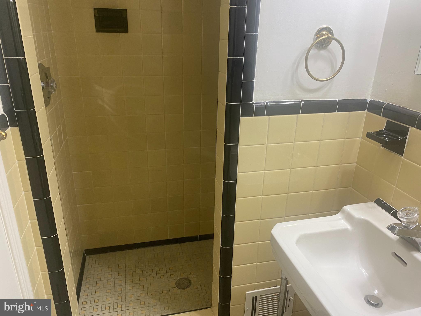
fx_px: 316
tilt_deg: -20.3
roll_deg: -1.3
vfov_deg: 53.1
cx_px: 210
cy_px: 158
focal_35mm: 26
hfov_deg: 67.3
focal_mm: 4.25
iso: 100
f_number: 1.8
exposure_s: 1/60
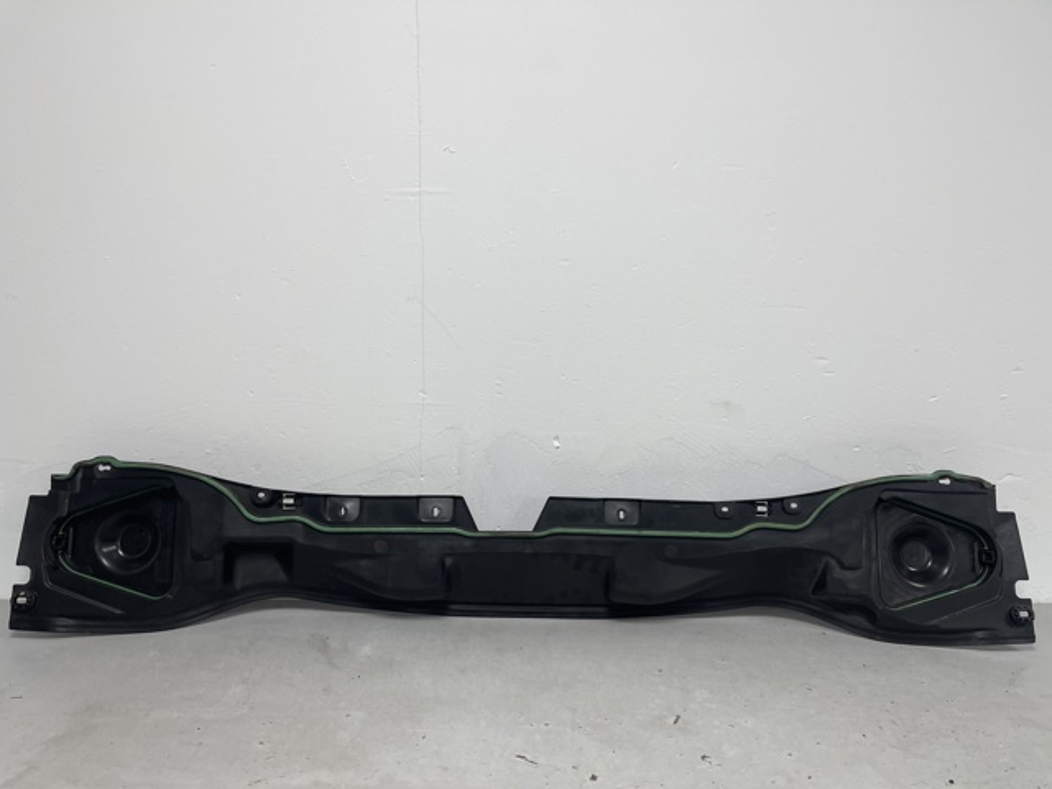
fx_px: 760
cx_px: 526
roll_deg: -0.6
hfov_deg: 69.4
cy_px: 394
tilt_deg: -11.1
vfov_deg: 54.9
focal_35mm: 25
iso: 64
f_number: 1.6
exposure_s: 1/100
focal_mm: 5.1
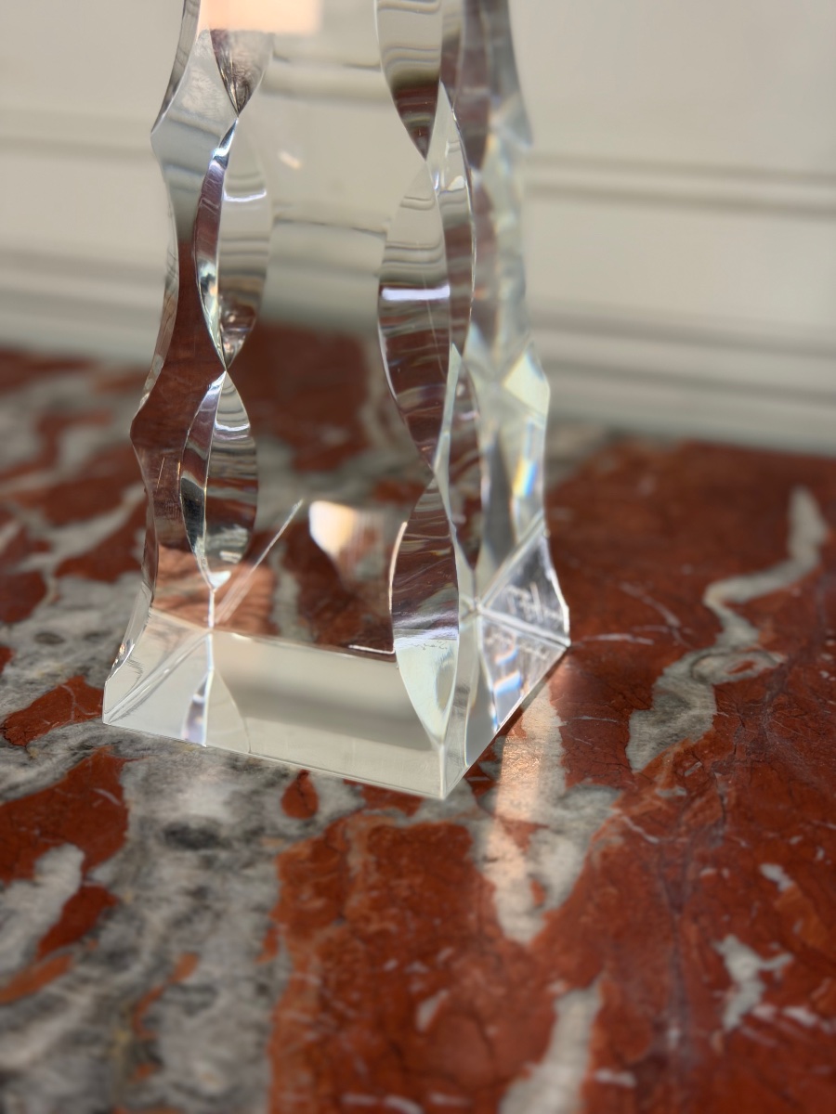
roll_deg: -0.4
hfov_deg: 30.3
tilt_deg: -22.1
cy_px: 557
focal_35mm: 48
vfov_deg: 39.7
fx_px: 1546
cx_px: 418
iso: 100
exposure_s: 1/50
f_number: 1.78
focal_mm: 6.76
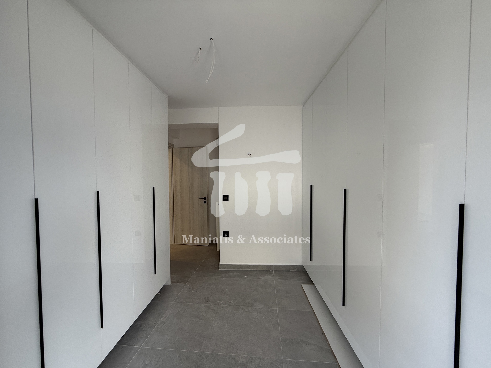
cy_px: 184
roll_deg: -1.0
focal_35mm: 14
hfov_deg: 102.1
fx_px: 199
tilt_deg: -3.0
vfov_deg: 85.7
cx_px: 246
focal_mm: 2.22
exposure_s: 1/99
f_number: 2.2
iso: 100
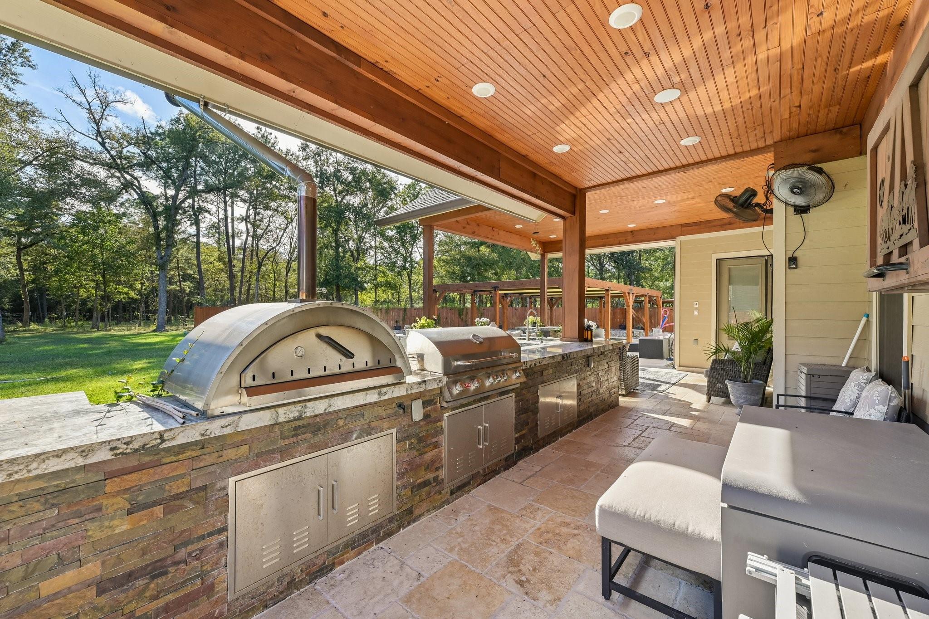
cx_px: 464
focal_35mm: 14
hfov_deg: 104.3
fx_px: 361
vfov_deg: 81.2
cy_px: 310
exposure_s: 1/80
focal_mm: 14
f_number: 8
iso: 400
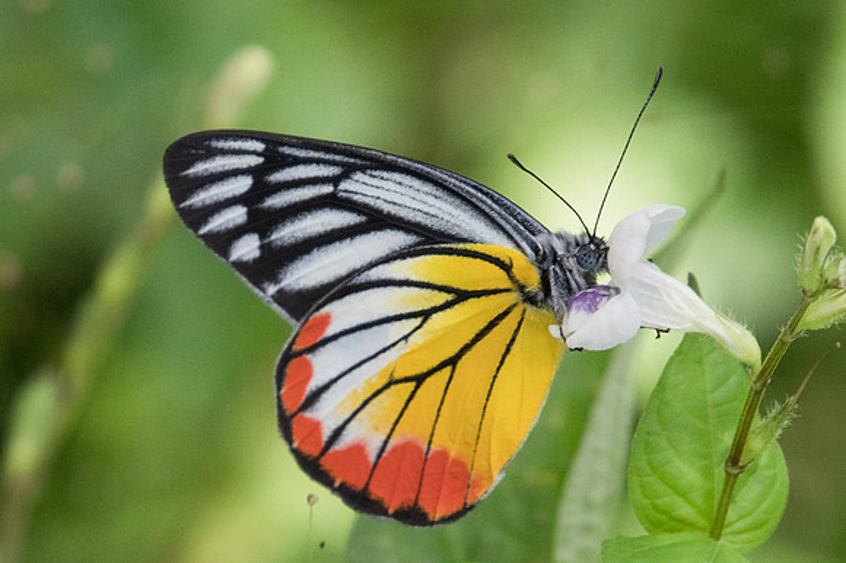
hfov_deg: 1.8
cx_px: 406
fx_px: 26261
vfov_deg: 1.2
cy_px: 349
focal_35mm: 1118
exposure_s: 1/250
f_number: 8
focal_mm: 400
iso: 1000
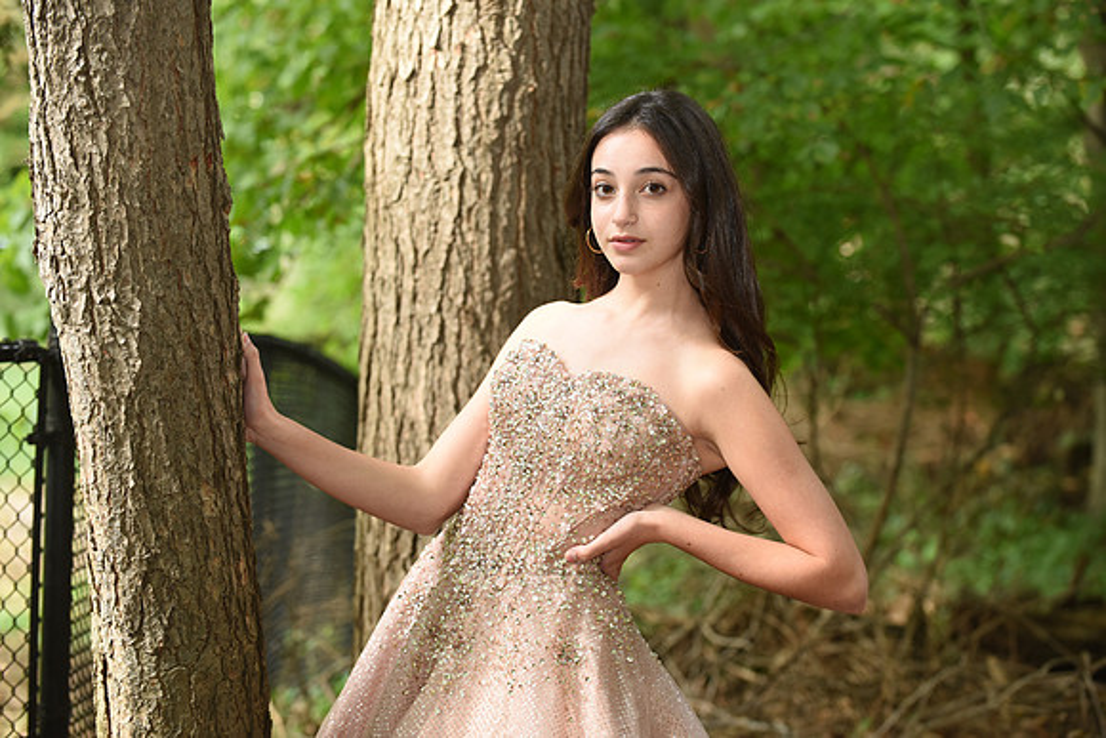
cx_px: 553
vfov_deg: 13.4
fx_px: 3134
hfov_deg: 20.0
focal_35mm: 102
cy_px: 369
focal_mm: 102
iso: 500
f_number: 5
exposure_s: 1/60
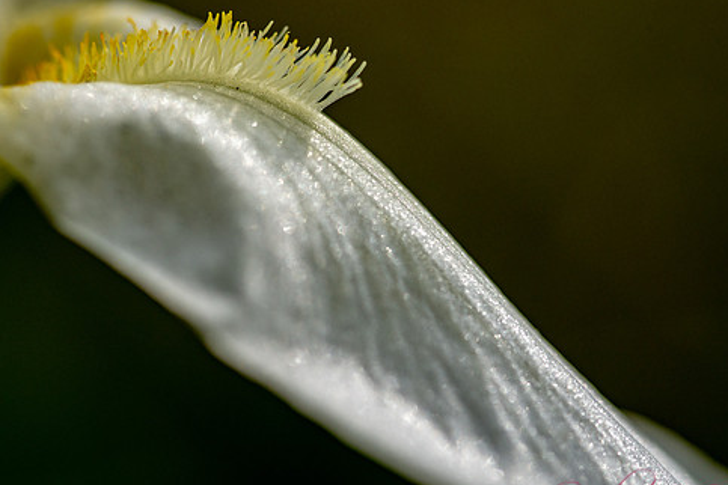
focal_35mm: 126
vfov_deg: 10.9
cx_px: 353
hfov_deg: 16.3
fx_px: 2548
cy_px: 261
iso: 400
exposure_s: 1/2500
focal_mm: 105
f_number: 6.3
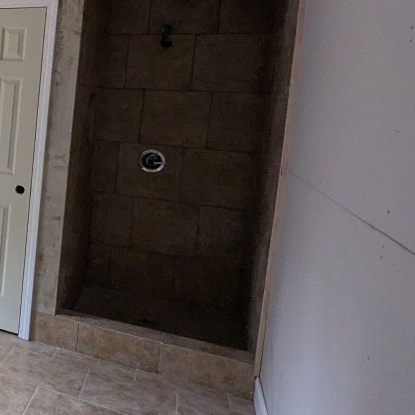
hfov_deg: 27.2
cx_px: -224
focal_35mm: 40
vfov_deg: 41.1
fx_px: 543
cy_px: 126
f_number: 2.2
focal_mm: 1.95
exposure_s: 1/122
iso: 131
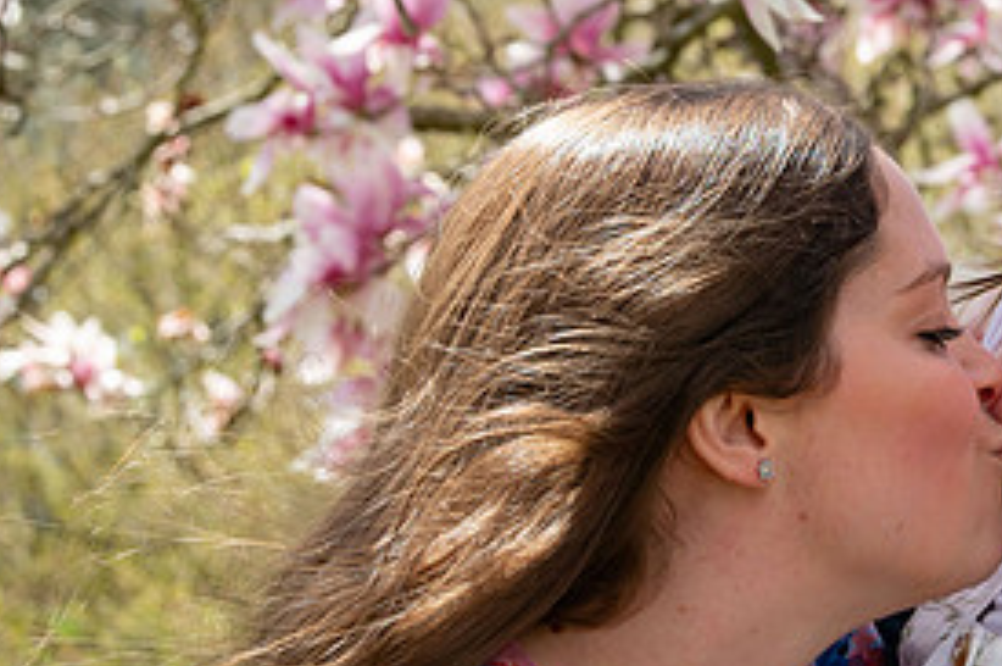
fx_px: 6533
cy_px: 349
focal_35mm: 235
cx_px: 864
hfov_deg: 8.7
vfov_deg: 5.8
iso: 640
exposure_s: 1/320
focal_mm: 98
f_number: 11
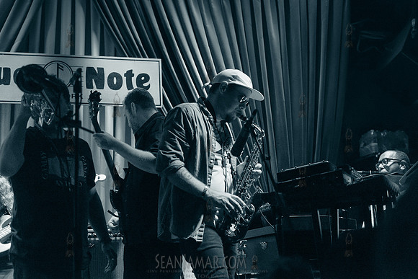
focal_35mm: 52
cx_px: 209
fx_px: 604
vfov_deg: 26.0
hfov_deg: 38.2
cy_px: 140
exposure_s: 1/250
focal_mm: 52
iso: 4000
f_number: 2.8
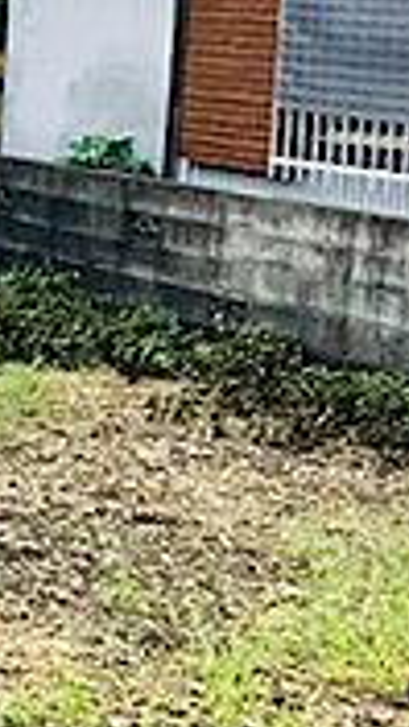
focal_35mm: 104
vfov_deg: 20.5
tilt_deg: -11.4
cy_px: 401
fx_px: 2005
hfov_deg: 10.7
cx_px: -384
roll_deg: -3.1
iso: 20
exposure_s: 1/805
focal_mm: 3.99
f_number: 1.8
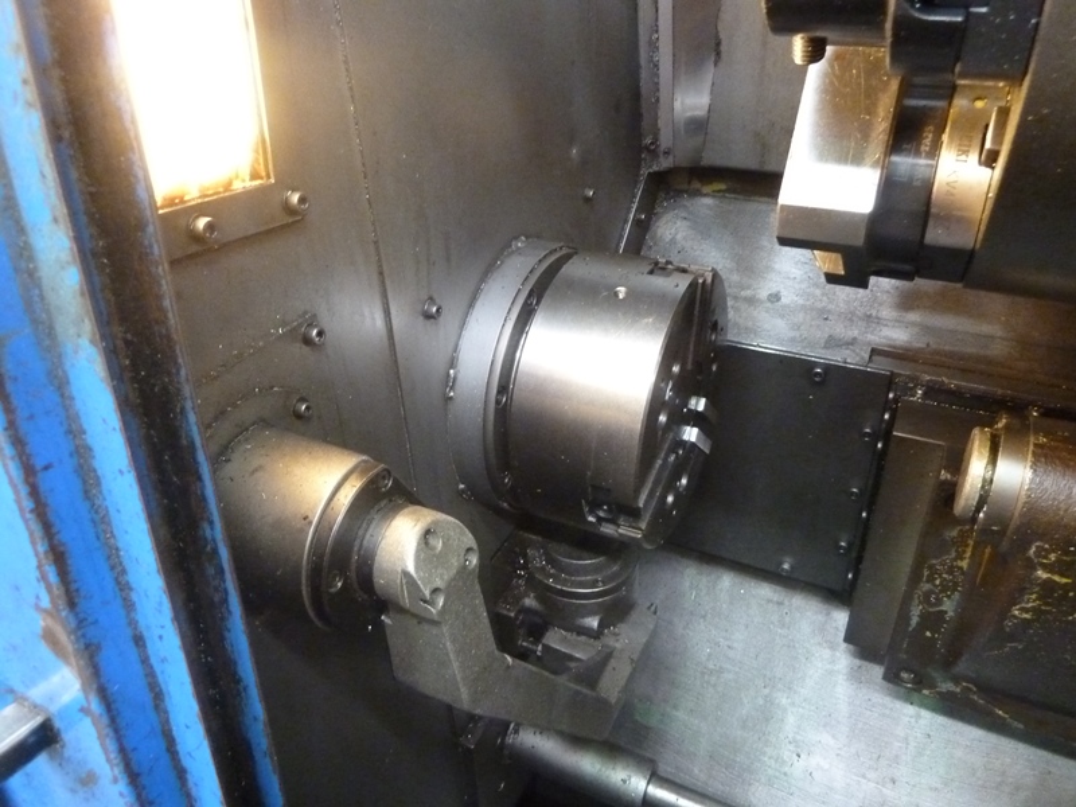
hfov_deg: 69.4
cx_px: 538
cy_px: 404
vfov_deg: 54.9
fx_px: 777
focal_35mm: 25
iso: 800
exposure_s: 1/15
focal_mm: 4.1
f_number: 3.3
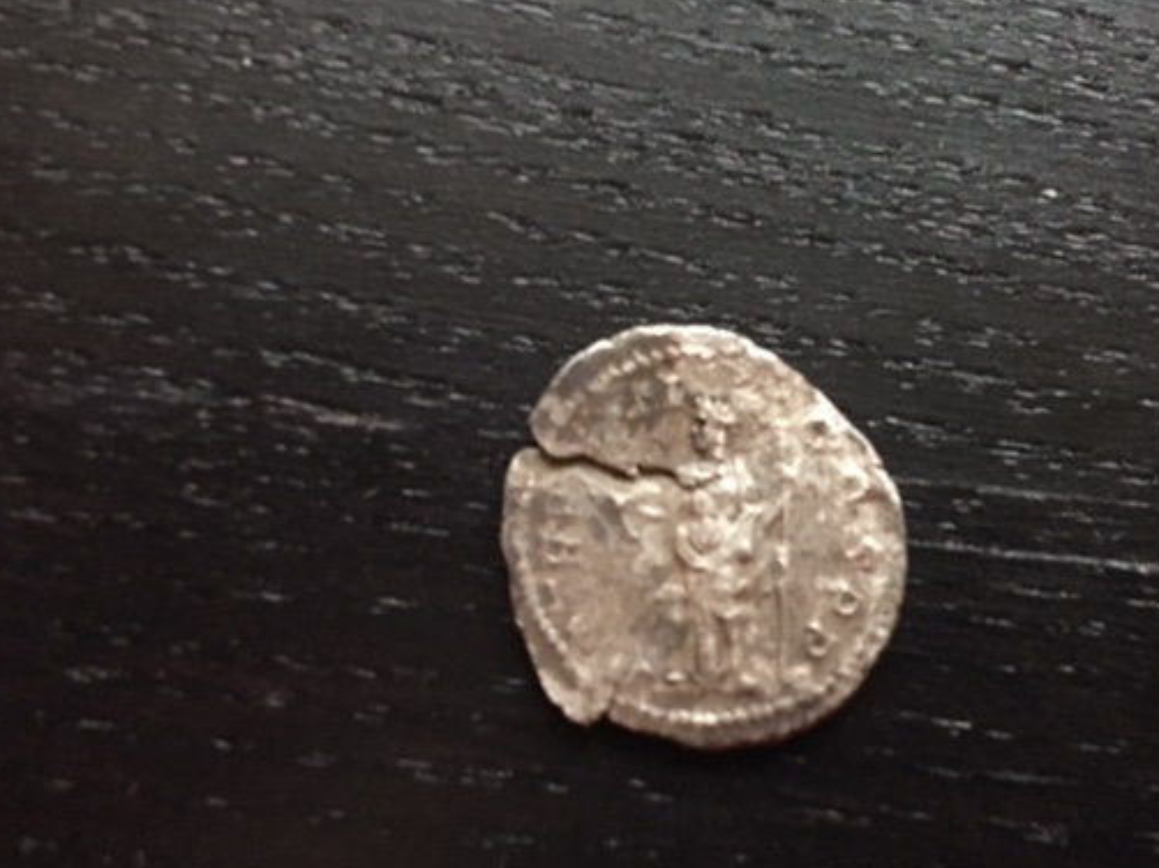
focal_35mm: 37
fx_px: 1238
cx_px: 672
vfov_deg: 38.5
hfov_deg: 50.0
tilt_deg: -85.6
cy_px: 506
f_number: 2.2
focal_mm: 4.15
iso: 320
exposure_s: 1/4
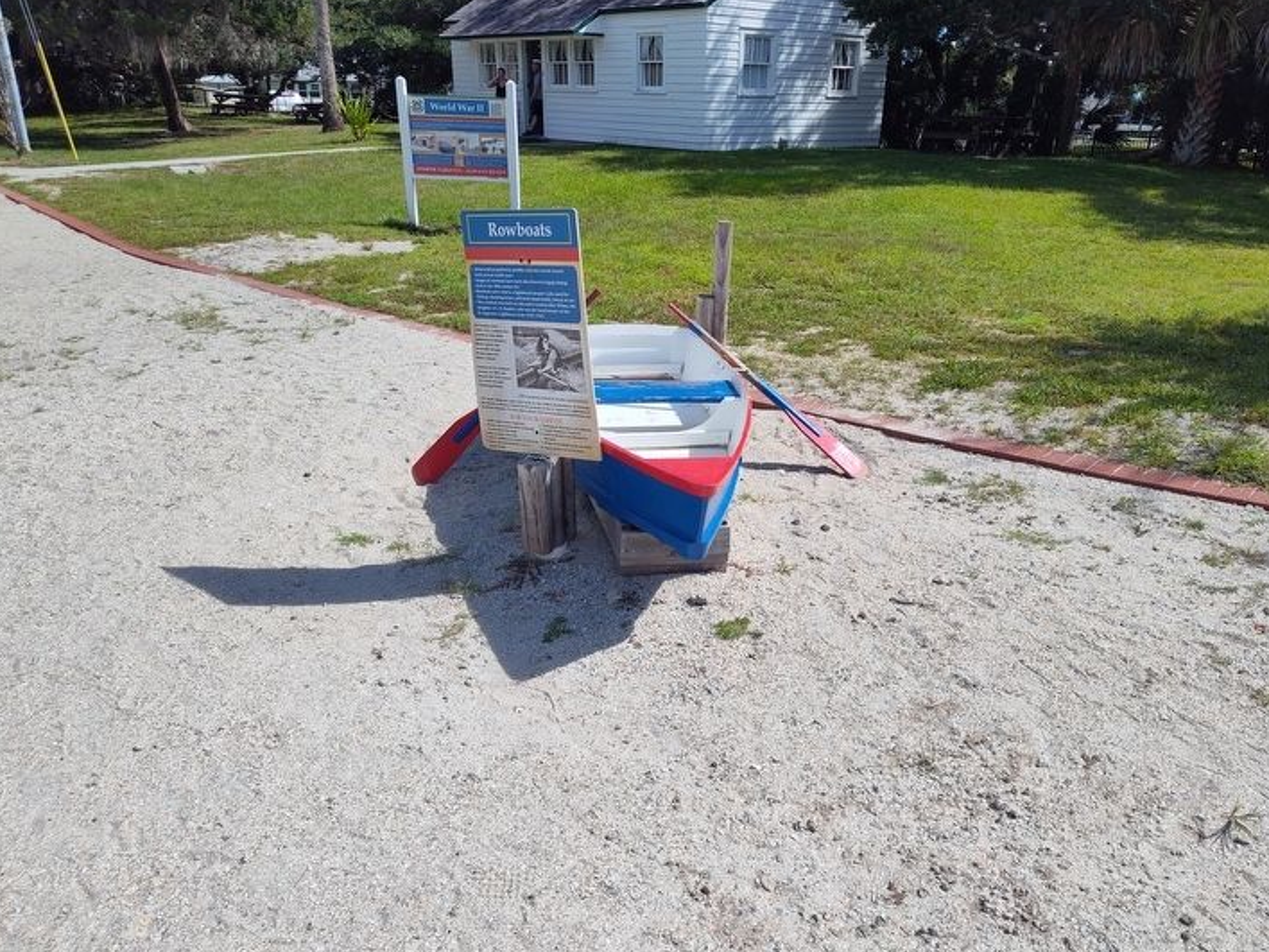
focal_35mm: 26
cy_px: 488
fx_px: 953
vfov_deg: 53.1
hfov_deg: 67.2
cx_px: 679
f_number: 1.8
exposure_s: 1/1800
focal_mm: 5.56
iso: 100
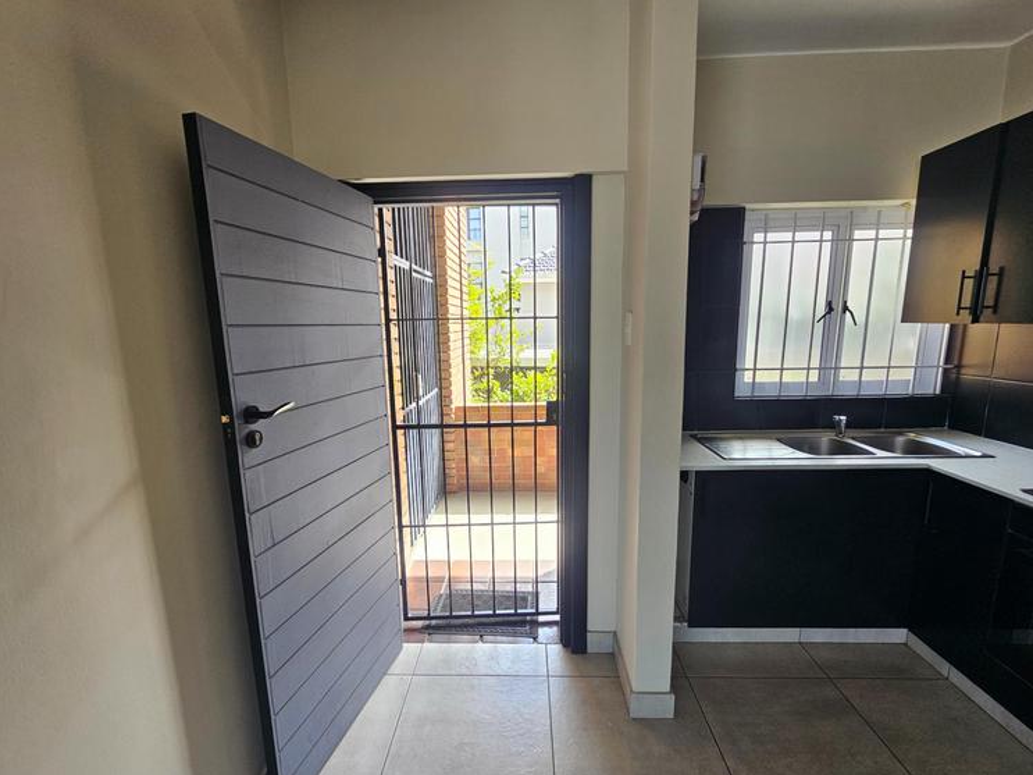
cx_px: 510
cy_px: 406
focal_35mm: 14
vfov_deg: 85.6
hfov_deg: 102.1
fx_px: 418
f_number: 2.2
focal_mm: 2.2
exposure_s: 1/50
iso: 64
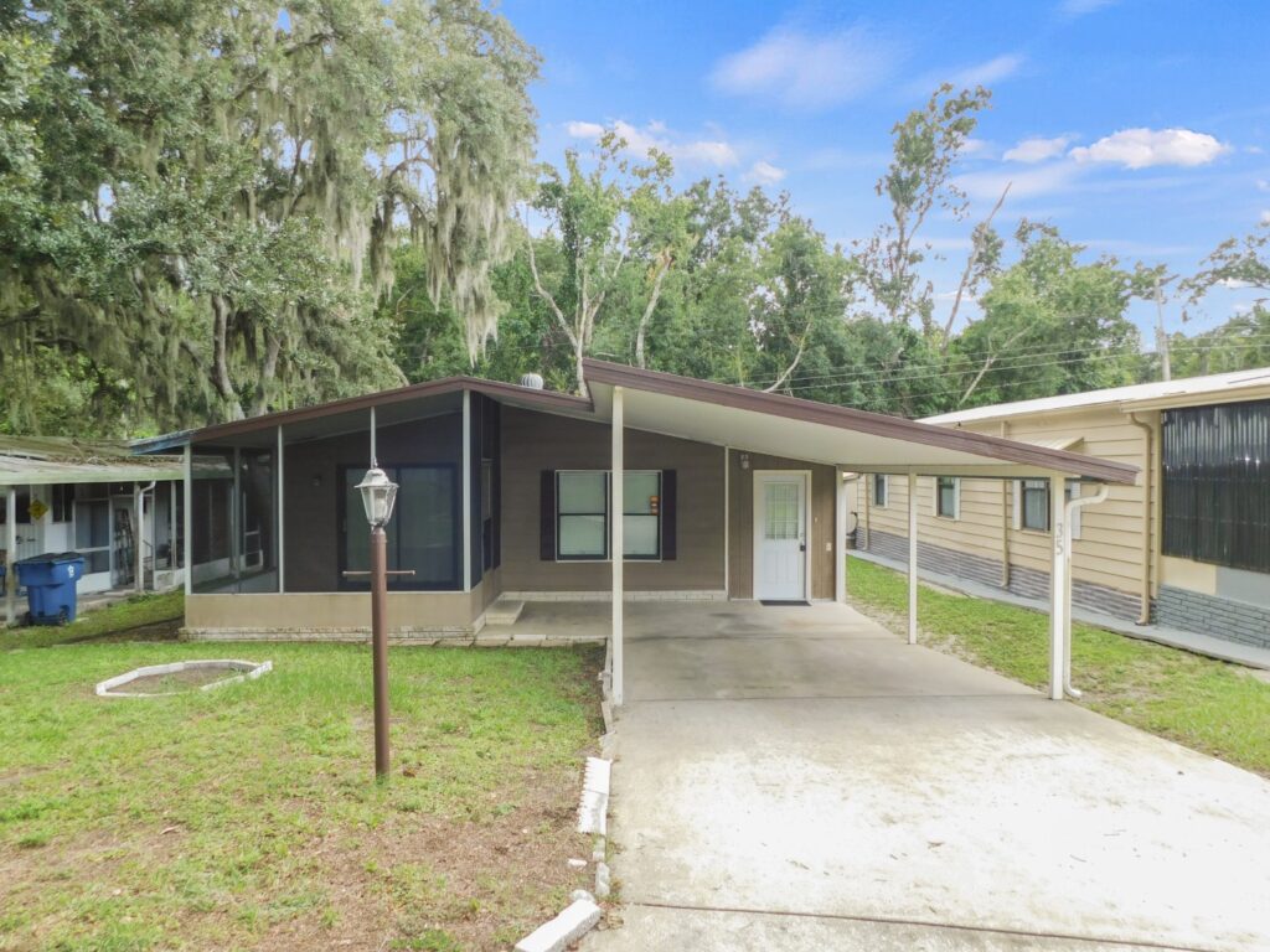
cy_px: 476
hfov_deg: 71.6
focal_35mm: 24
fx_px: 881
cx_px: 635
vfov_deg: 56.8
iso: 125
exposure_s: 1/160
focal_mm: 4.1
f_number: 3
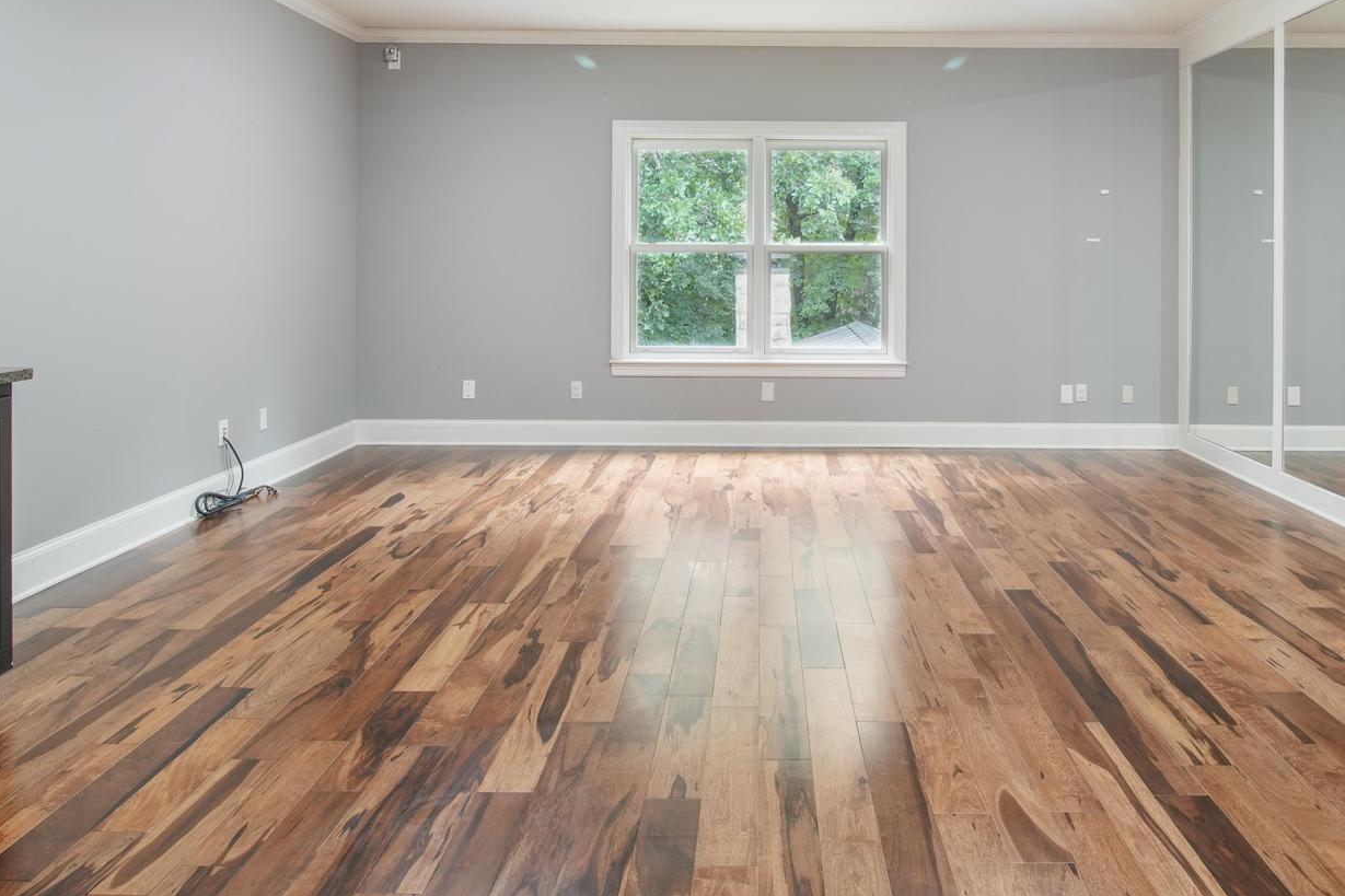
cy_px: 313
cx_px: 767
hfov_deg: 71.2
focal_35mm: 25
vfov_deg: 50.5
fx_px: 934
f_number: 9
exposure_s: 1/1.25
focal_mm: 10
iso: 250
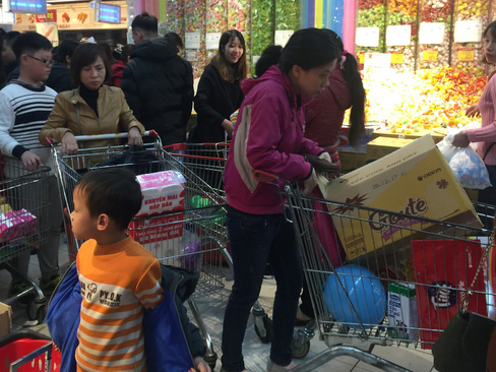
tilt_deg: -8.6
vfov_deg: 37.5
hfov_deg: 48.9
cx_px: 230
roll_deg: -0.1
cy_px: 140
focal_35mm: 38
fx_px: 544
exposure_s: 1/17
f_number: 2.2
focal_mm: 4.15
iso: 50
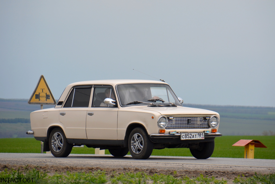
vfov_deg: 5.0
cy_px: 92
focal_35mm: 278
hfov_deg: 7.4
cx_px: 138
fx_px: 2120
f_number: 6.3
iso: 400
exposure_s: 1/1600
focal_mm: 185
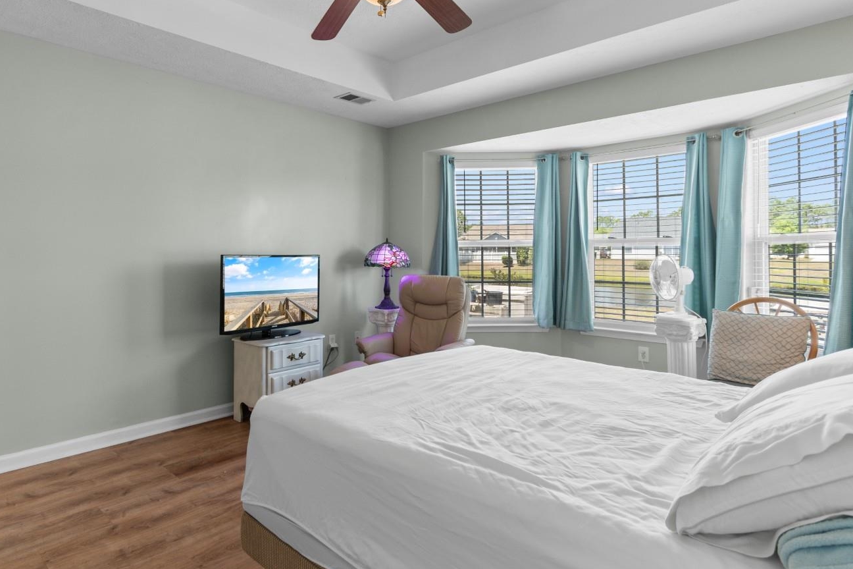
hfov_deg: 83.1
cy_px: 246
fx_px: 474
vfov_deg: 61.7
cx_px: 348
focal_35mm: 20
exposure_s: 1/13
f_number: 4.8
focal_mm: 11
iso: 100
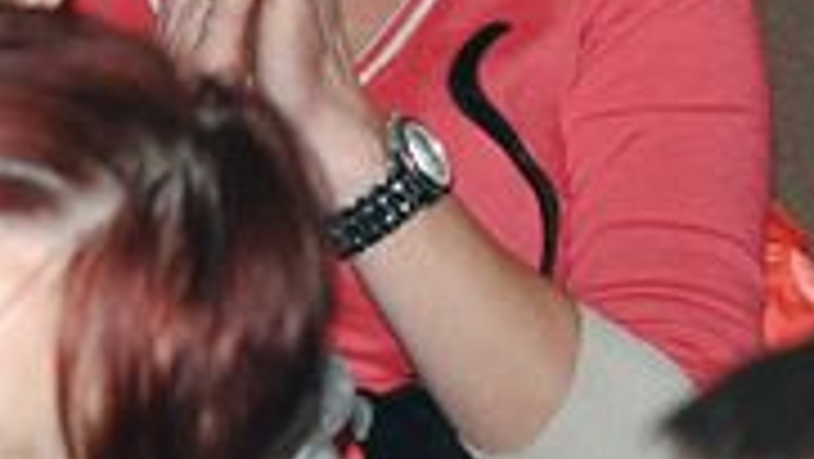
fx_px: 10494
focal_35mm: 486
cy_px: -803
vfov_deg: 2.5
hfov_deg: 4.4
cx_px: -720
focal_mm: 66
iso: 1000
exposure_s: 1/60
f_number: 5.3
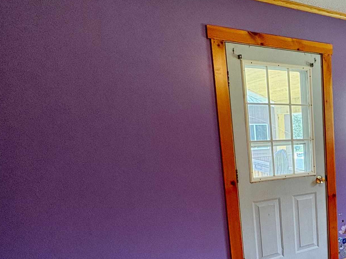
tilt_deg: -9.0
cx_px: 385
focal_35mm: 35
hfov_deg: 41.4
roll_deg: +0.8
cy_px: 186
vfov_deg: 39.9
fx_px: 350
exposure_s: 1/120
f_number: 2.2
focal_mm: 2.22
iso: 320
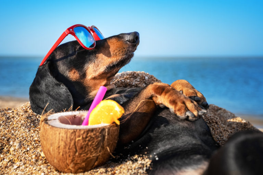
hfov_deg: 42.7
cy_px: 88
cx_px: 132
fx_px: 336
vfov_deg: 29.2
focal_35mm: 46
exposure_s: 1/320
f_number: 6.3
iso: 100
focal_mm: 46
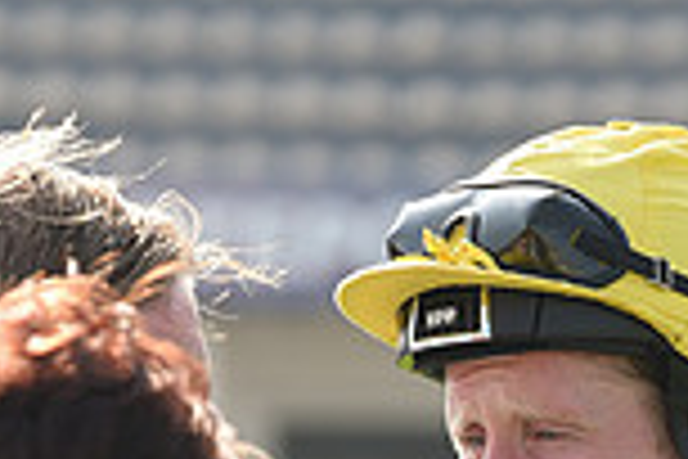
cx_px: 499
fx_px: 14466
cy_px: 844
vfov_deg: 1.8
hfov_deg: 2.7
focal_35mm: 757
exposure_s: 1/640
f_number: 5.6
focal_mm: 200
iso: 400
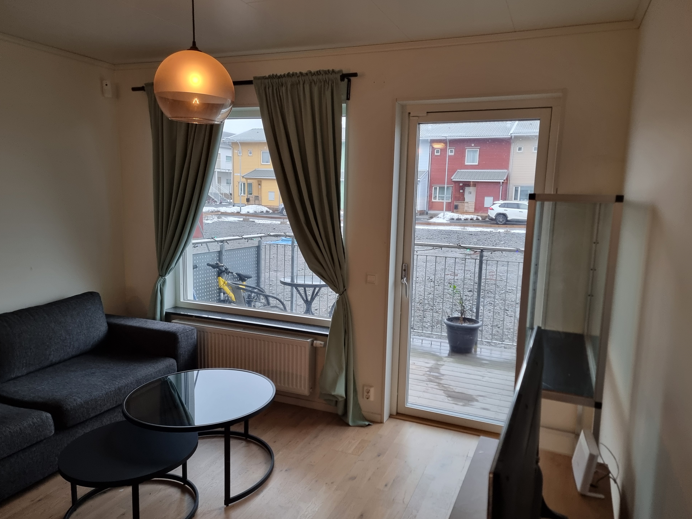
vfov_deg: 54.9
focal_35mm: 25
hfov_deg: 69.4
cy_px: 261
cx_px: 350
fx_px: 500
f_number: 1.8
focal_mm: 6.7
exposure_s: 1/100
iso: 200
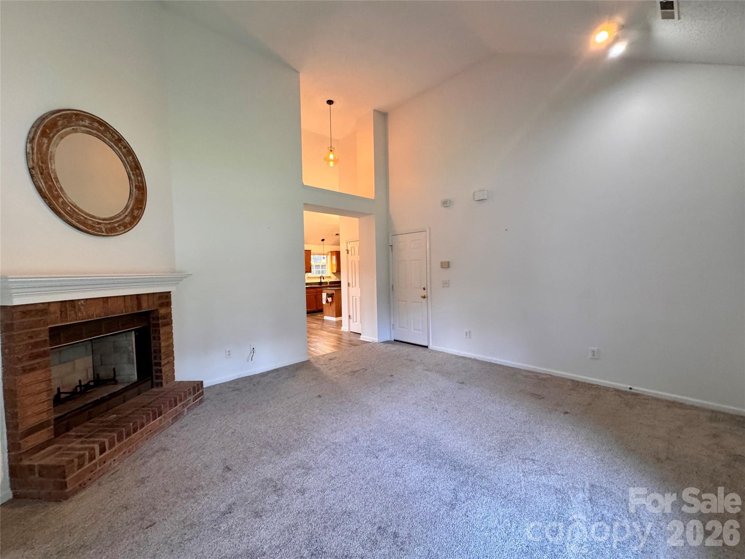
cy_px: 280
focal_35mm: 14
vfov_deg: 85.7
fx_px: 301
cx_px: 372
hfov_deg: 102.1
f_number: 2.2
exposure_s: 1/60
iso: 320
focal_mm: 2.22
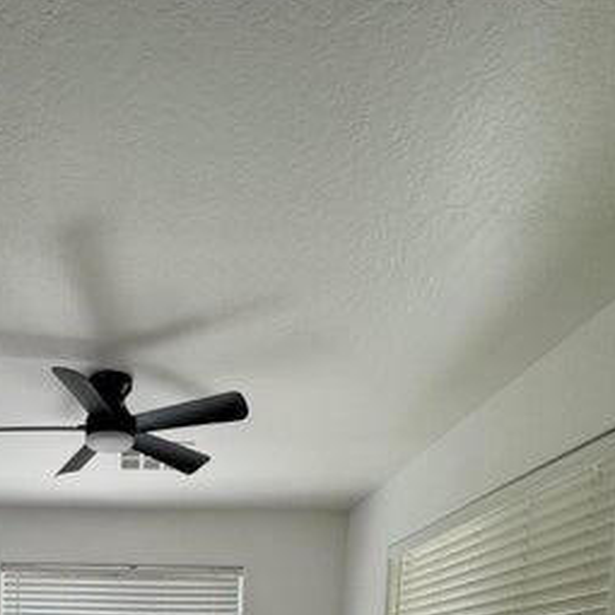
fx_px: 623
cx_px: 99
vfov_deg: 37.6
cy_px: 760
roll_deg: -1.8
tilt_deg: -6.0
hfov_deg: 48.7
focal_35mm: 31
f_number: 2.2
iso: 50
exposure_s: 1/120
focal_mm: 2.22
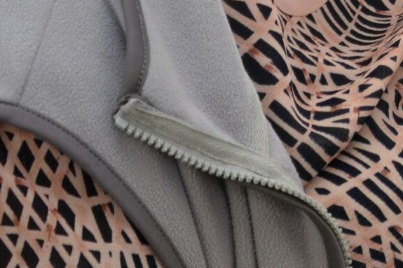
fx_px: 2093
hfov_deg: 10.5
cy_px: -136
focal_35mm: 187
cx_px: 649
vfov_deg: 7.2
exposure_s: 1/60
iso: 400
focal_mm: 28
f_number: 4
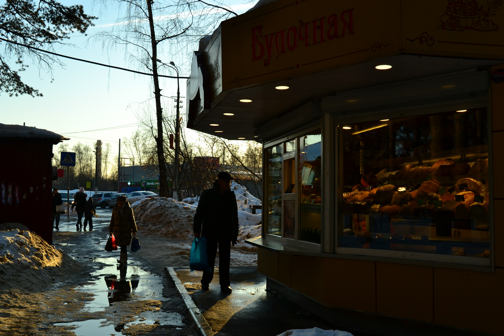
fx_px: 567
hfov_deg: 47.9
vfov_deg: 33.0
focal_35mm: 40
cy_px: 168
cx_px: 252
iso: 200
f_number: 8
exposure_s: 1/250
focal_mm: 27
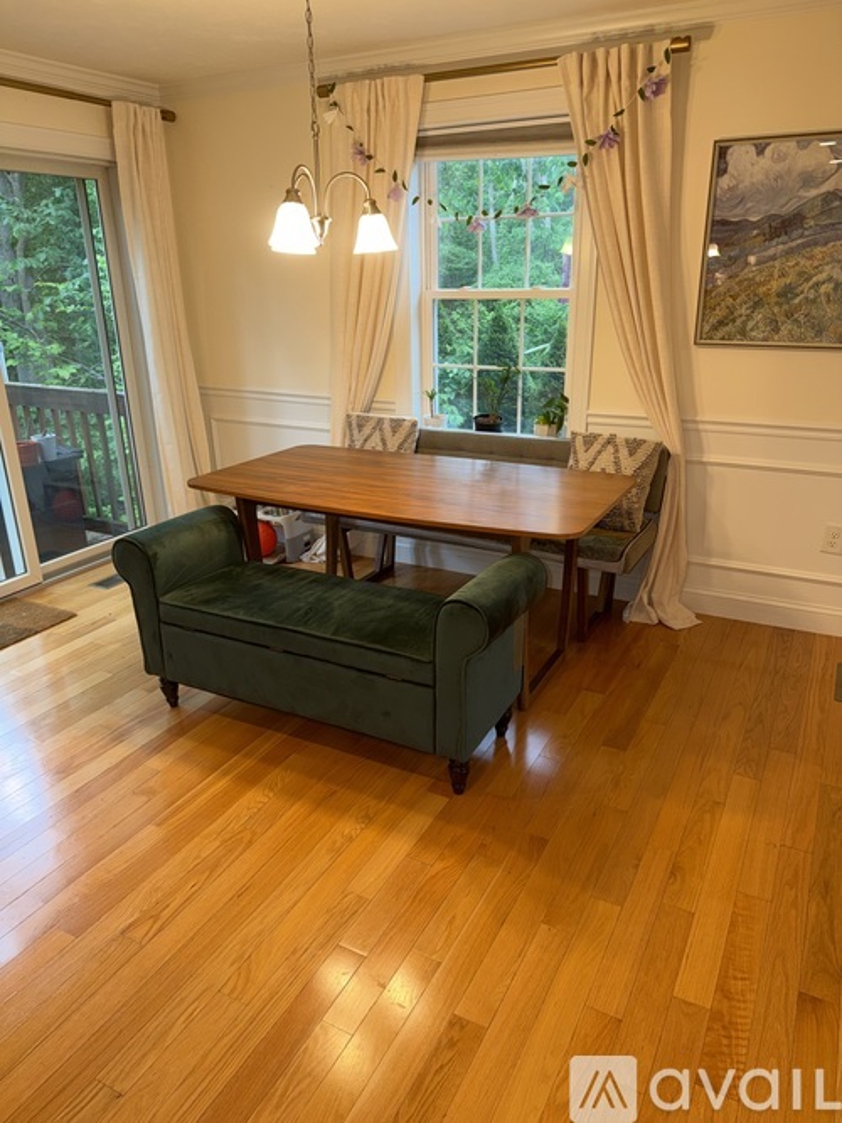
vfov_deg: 71.6
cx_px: 421
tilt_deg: -20.7
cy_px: 562
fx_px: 779
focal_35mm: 24
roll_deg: +1.1
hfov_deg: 56.8
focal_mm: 6.76
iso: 64
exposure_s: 1/23
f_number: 1.78
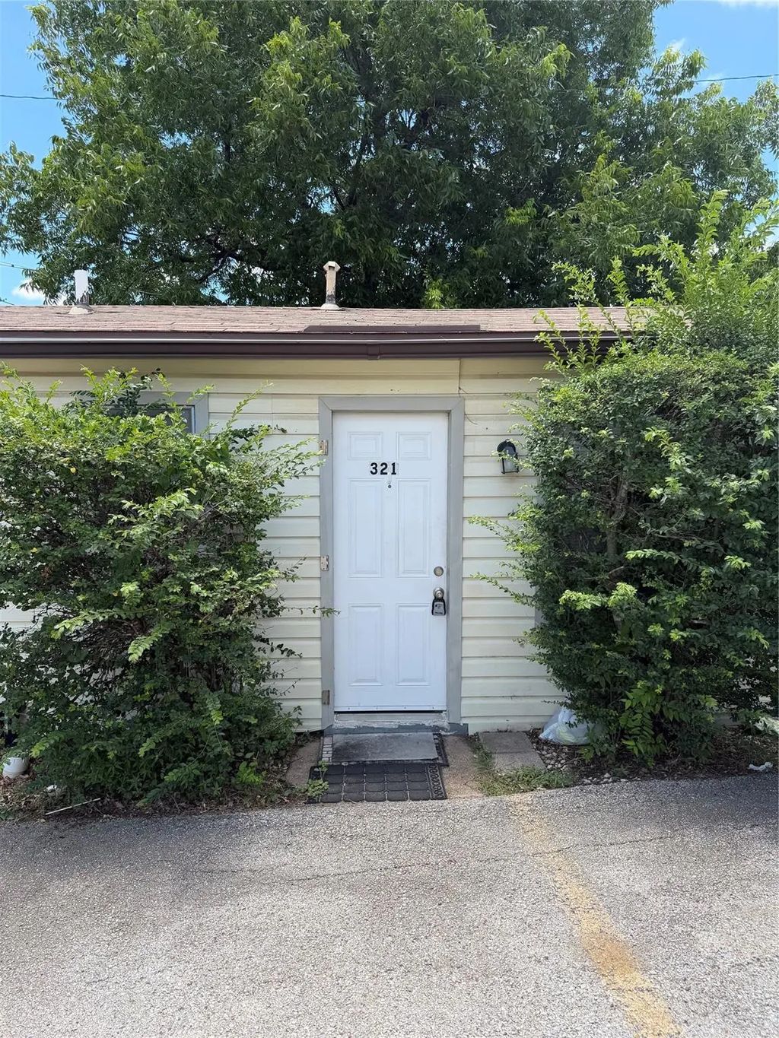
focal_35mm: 24
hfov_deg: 56.8
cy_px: 519
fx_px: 720
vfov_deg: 71.6
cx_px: 390
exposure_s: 1/1653
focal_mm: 6.76
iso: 80
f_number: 1.78
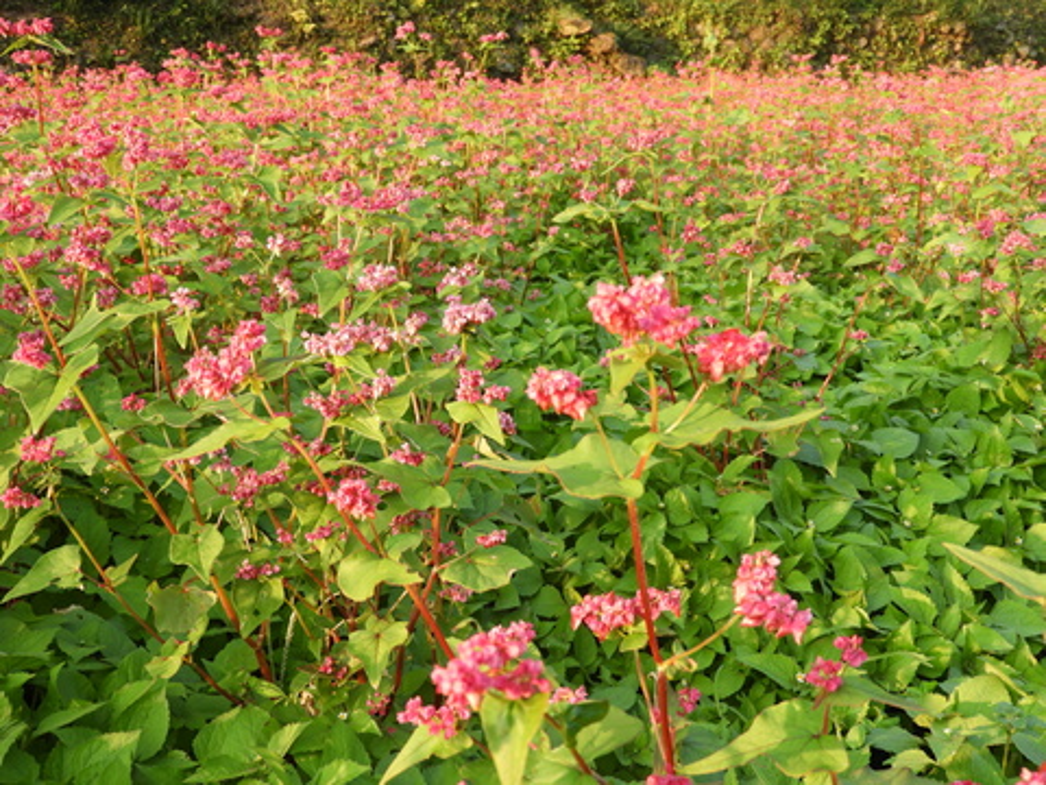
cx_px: 523
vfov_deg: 36.0
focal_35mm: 40
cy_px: 392
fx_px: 1209
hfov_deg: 46.8
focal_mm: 7.2
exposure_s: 1/80
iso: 100
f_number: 3.8
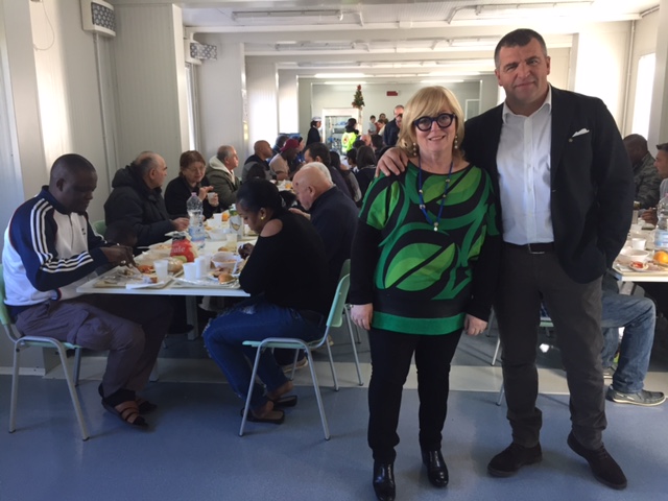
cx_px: 334
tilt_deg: -11.1
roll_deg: +0.9
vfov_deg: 48.2
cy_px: 250
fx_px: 560
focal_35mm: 29
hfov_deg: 61.7
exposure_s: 1/33
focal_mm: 4.15
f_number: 2.2
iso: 50
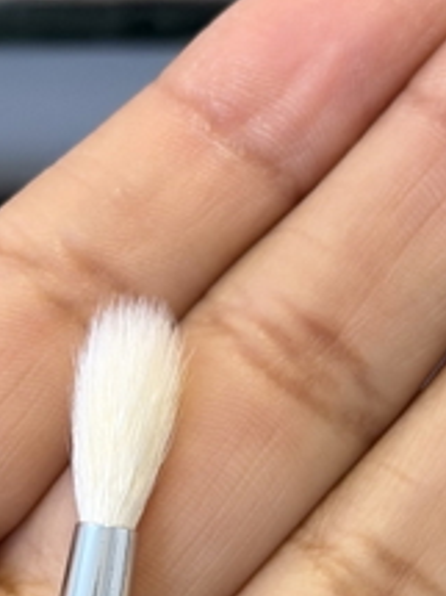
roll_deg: -0.8
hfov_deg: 12.4
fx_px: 2046
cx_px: 75
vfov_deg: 16.3
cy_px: 561
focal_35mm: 119
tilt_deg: -12.8
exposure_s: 1/50
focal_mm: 6.76
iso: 100
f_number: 1.78
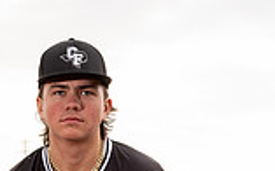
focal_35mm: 102
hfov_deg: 20.3
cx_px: 74
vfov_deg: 11.3
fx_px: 764
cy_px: 372
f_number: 5
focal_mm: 35
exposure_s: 1/250
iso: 125
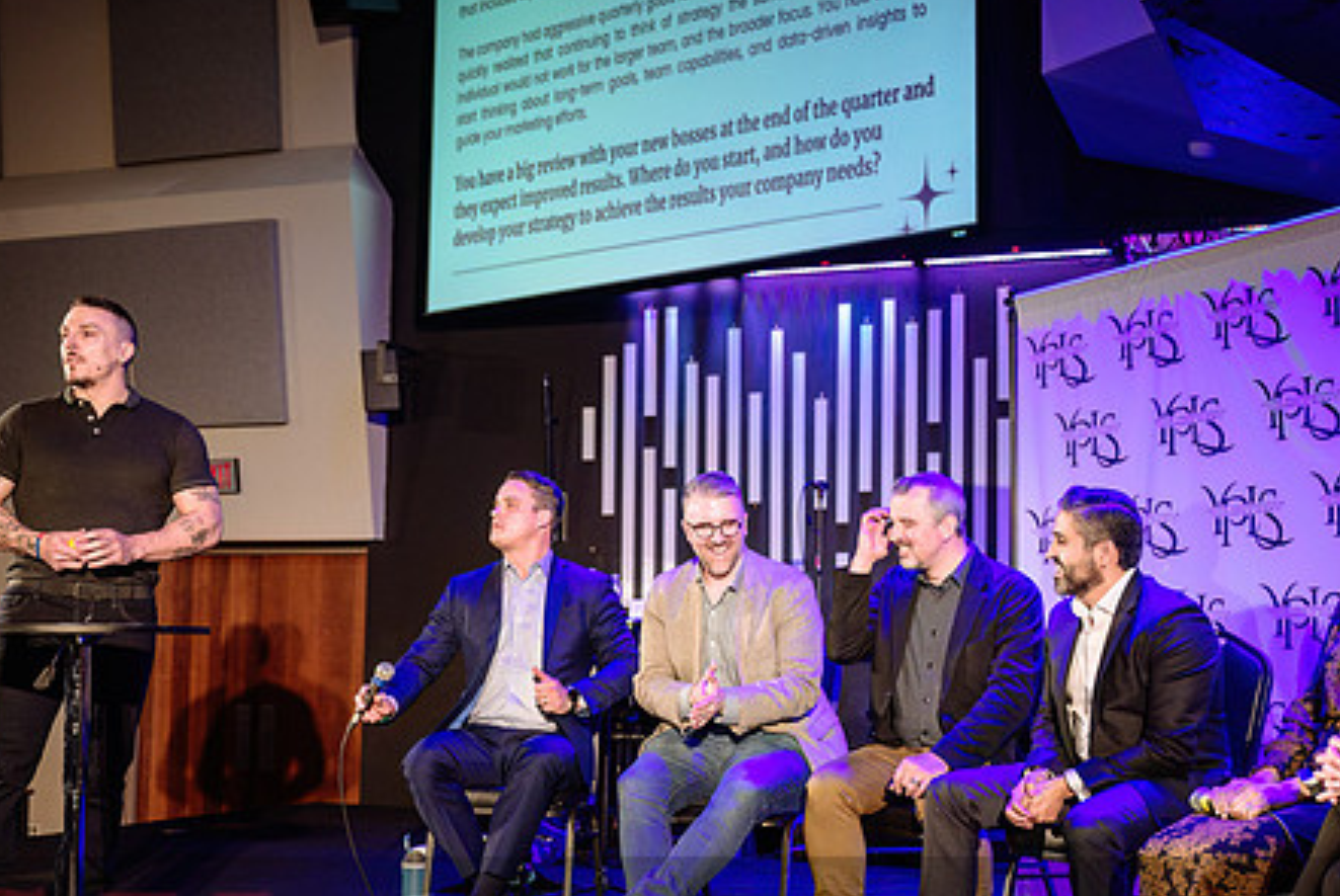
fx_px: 1751
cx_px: 716
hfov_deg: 41.9
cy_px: 542
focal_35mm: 47
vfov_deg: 28.6
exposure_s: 1/160
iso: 1600
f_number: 2.8
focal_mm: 30.5
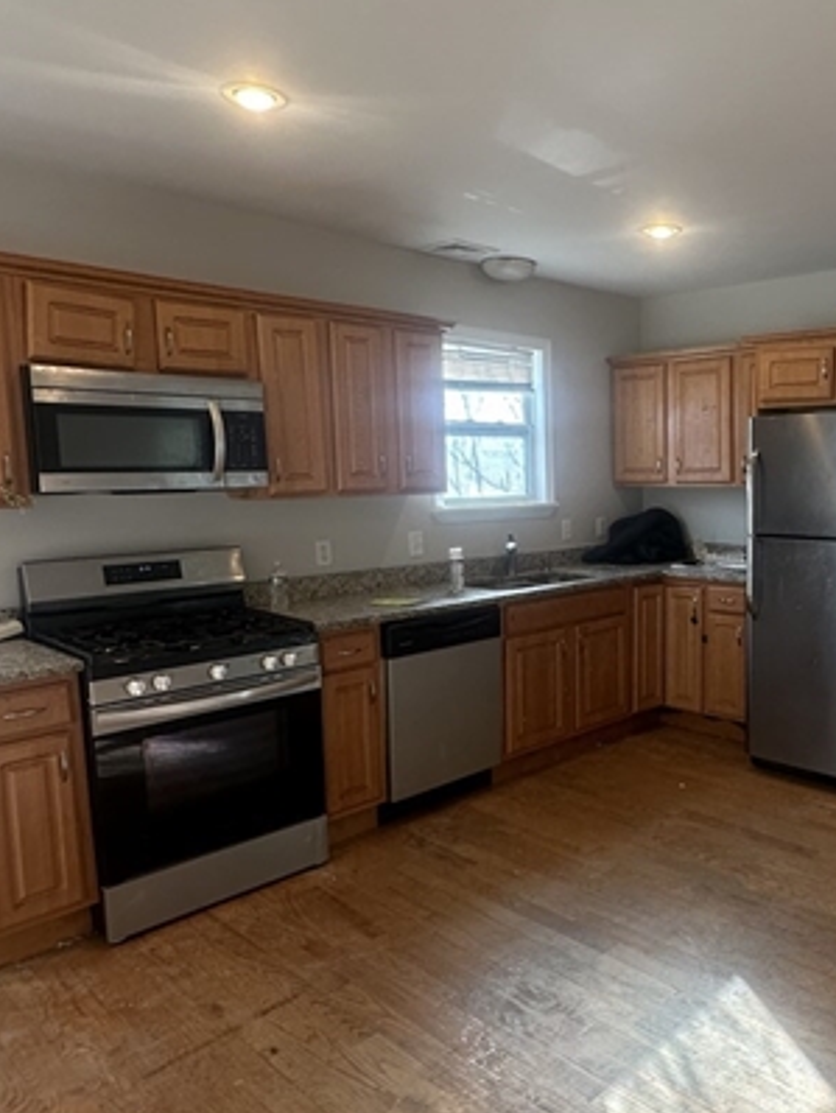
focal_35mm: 27
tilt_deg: -6.4
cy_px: 568
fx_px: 868
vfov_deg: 65.3
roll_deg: -0.3
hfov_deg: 49.3
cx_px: 632
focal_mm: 2.22
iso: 125
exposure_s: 1/120
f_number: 2.2
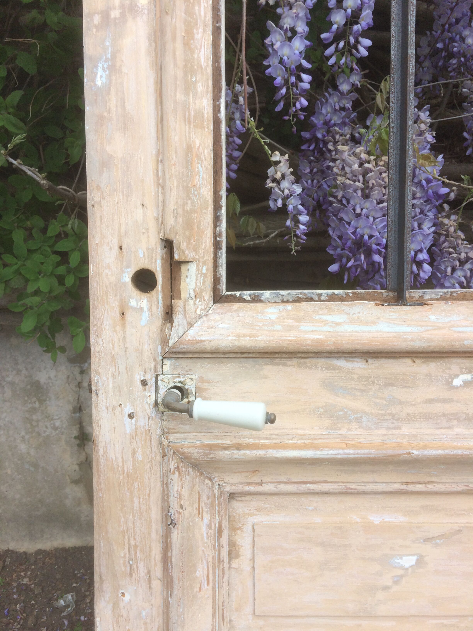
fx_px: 528
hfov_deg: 48.2
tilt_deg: -9.6
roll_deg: +0.7
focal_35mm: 29
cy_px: 316
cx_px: 236
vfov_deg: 61.7
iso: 32
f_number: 2.2
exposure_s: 1/446
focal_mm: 4.15
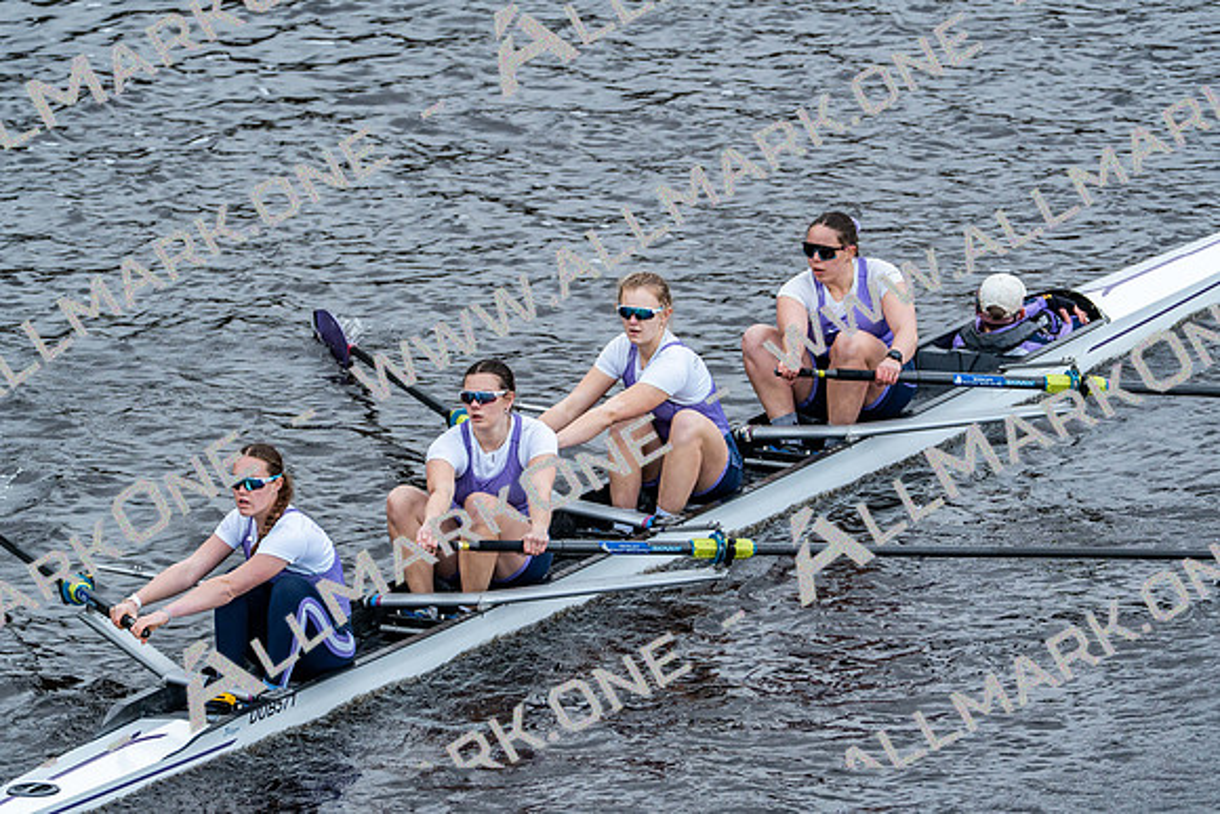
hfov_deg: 4.6
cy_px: 407
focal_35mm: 452
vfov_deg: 3.0
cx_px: 610
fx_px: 15321
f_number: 6.3
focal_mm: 452
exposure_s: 1/1250
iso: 1600
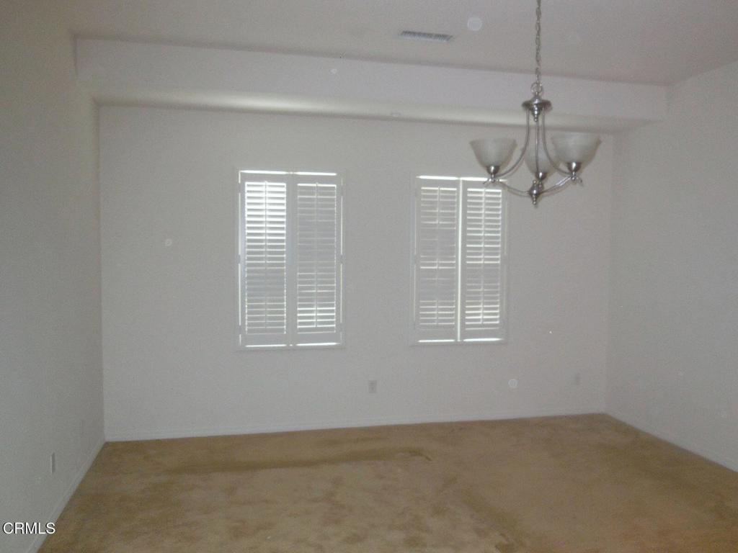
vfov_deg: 46.8
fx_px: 640
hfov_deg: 60.0
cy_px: 276
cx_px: 369
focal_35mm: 30
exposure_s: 1/25
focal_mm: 5.3
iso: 280
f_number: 3.2
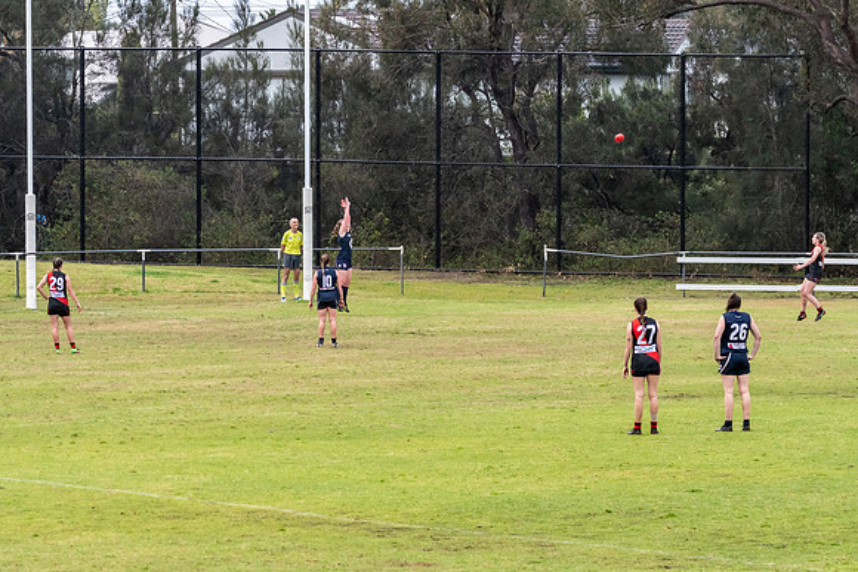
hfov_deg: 7.5
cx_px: 427
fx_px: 6518
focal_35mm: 273
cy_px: 287
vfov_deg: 5.0
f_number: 7.1
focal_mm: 150
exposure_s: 1/1600
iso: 1250
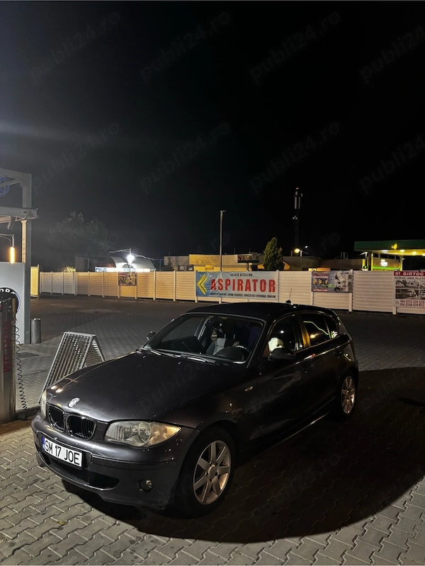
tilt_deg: -1.8
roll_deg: -1.6
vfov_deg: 67.3
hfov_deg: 53.1
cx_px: 212
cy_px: 283
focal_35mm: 26
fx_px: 426
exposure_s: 1/25
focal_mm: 5.96
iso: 500
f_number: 1.6
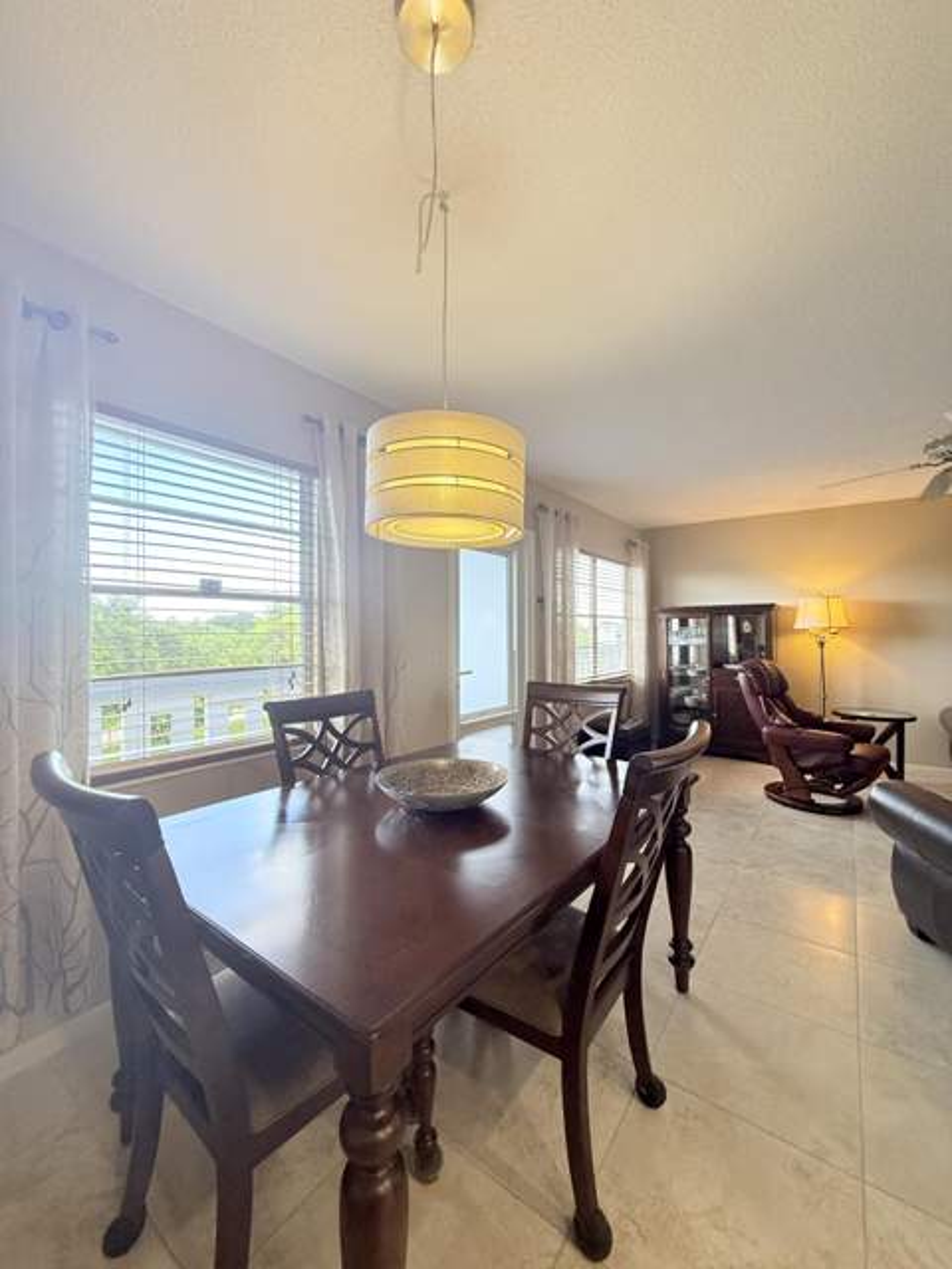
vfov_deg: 102.1
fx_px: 513
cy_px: 634
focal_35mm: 14
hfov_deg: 85.7
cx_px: 476
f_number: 2.2
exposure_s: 1/120
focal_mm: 2.22
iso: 200
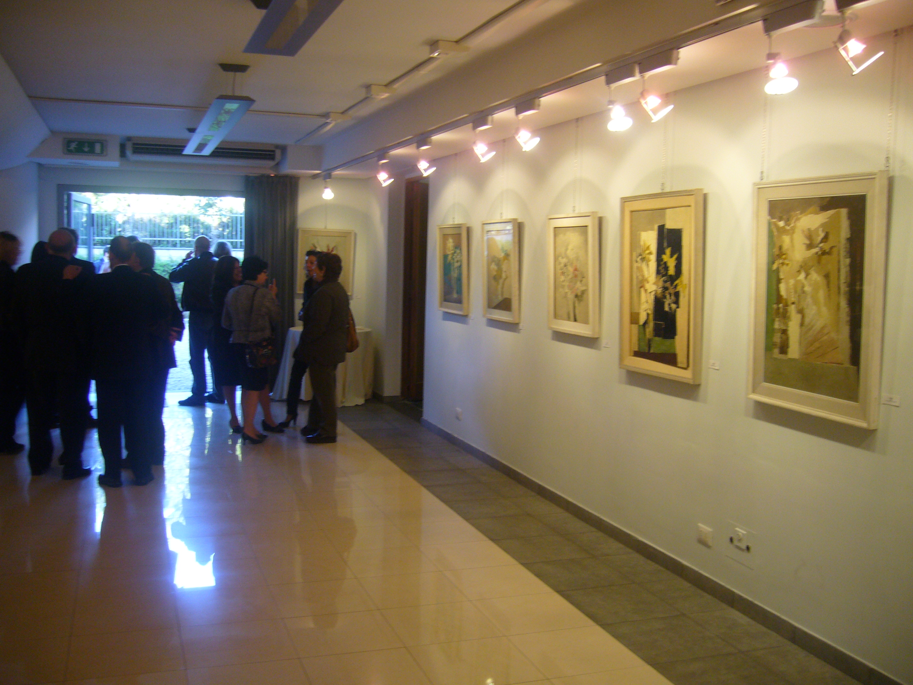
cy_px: 342
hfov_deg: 52.6
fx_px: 923
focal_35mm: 35
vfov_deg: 40.7
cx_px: 456
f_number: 2.8
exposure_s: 1/15
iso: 100
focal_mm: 5.8
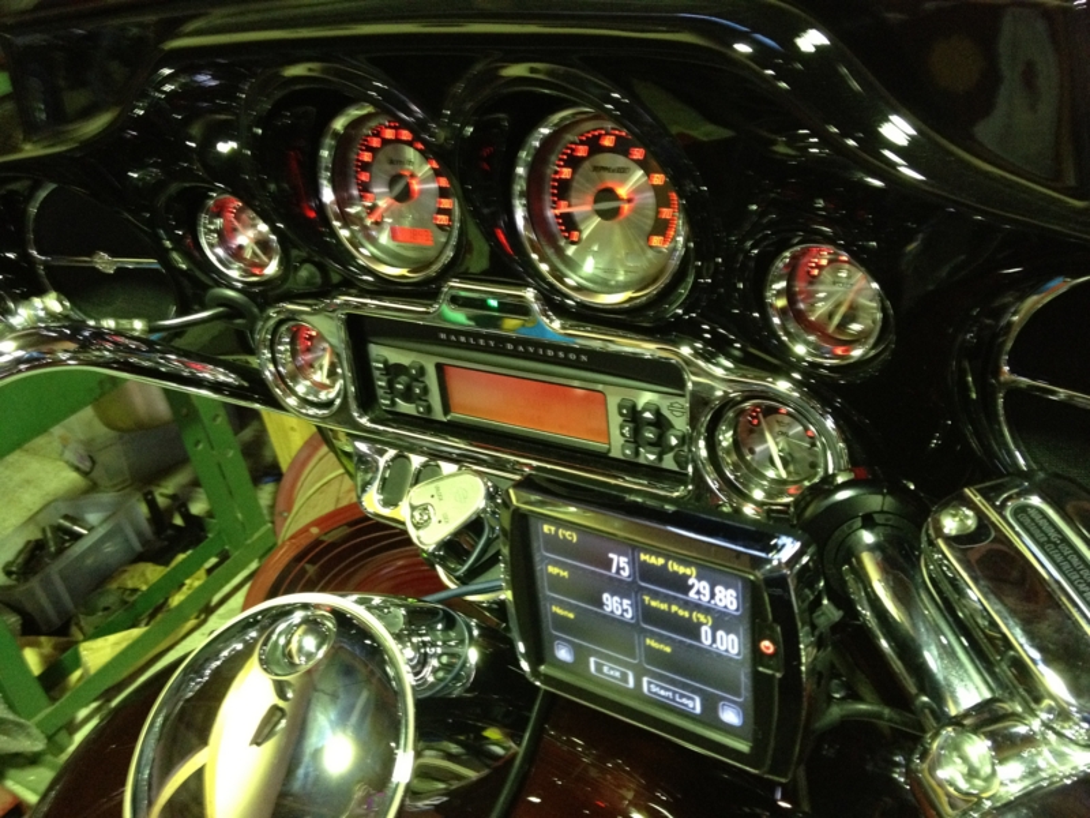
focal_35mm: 35
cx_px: 545
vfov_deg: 40.7
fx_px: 1102
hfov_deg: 52.6
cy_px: 409
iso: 400
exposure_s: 1/20
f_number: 2.4
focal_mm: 4.28
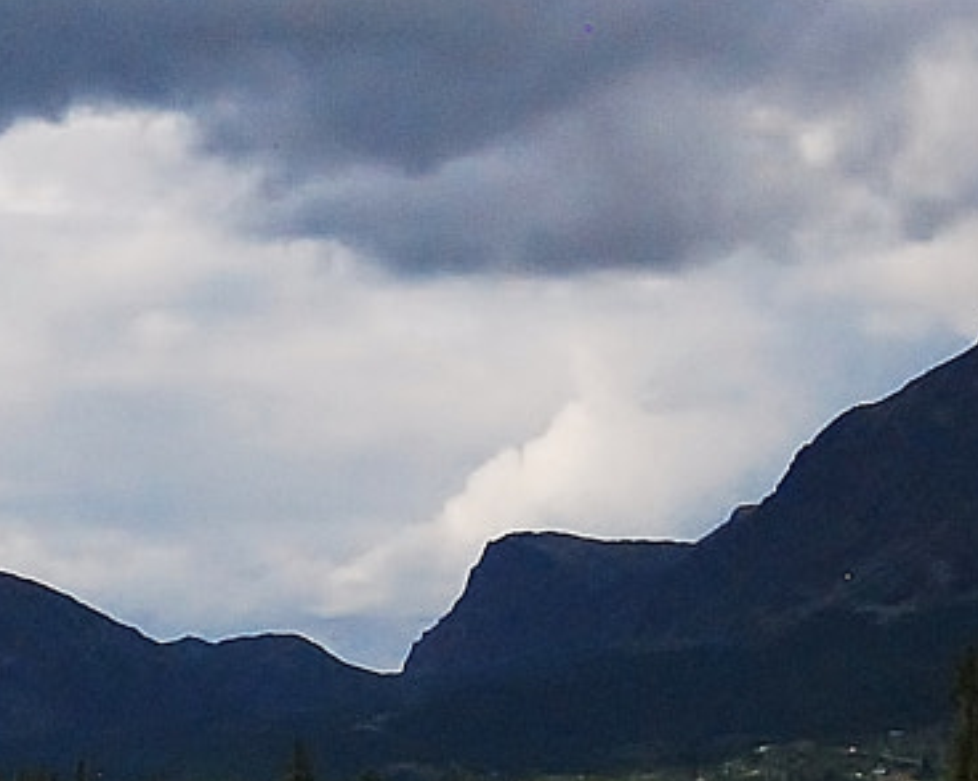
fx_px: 4542
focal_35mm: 157
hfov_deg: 12.1
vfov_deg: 9.8
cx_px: -27
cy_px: 596
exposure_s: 1/5000
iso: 800
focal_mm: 20
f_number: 5.6
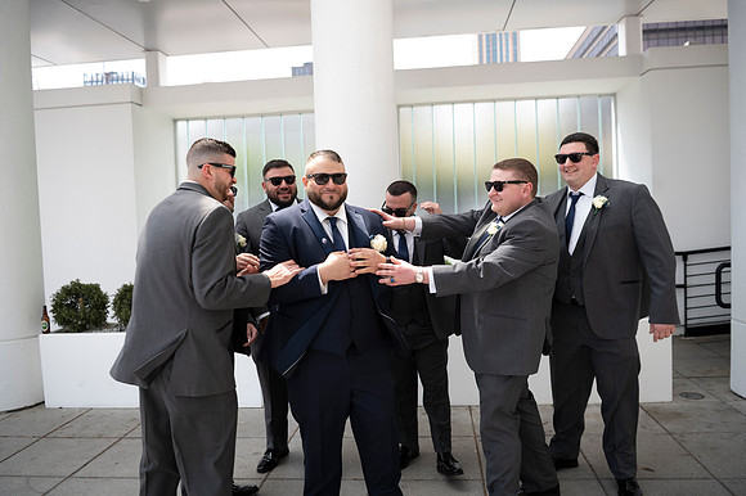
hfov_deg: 63.7
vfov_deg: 44.9
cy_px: 248
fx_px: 601
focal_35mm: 29
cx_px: 373
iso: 50
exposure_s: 1/250
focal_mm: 29
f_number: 2.8
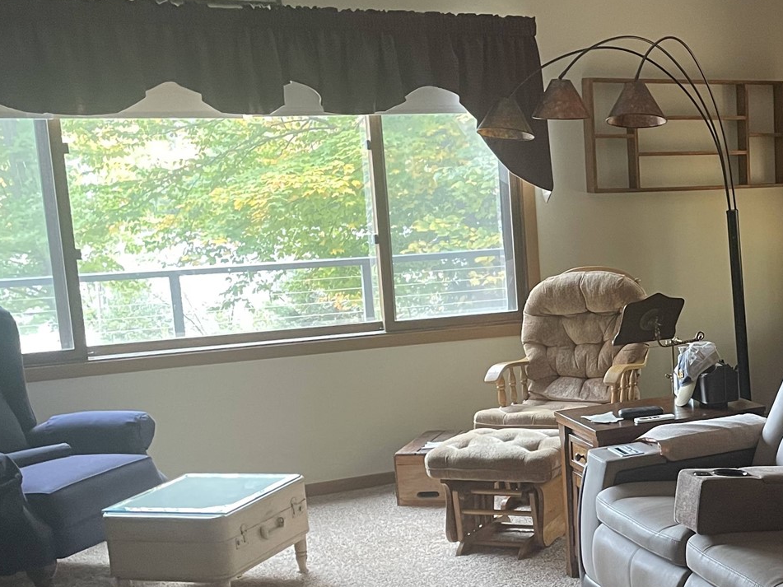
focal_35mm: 56
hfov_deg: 31.2
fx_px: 1267
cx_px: 820
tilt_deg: -9.9
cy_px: 360
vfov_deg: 26.0
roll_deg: +1.4
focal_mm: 4.2
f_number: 1.6
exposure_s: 1/60
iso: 400
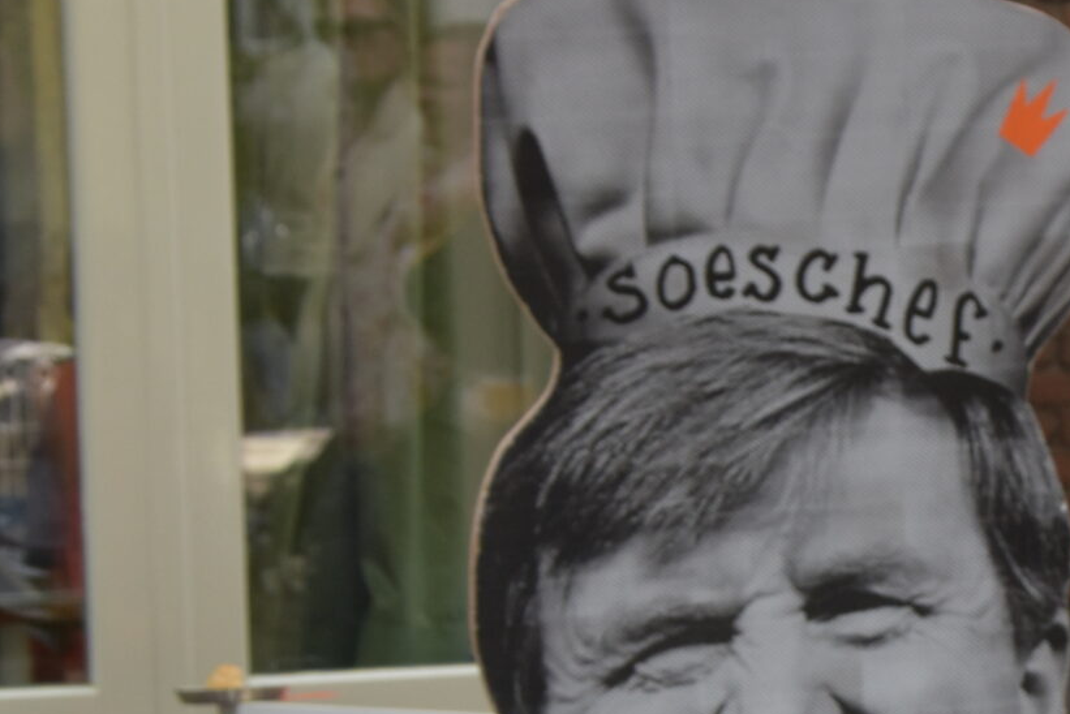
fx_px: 4727
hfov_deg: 12.5
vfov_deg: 8.5
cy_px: 854
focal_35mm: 159
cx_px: 1375
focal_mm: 34
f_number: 7.1
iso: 400
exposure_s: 1/200
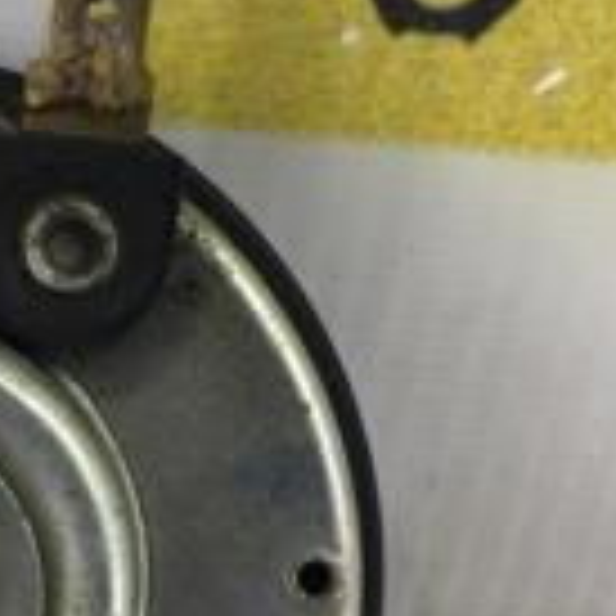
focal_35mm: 120
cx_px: -198
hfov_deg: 13.9
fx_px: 2416
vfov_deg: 14.5
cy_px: 418
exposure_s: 1/50
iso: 25
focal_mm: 4.15
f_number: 2.2
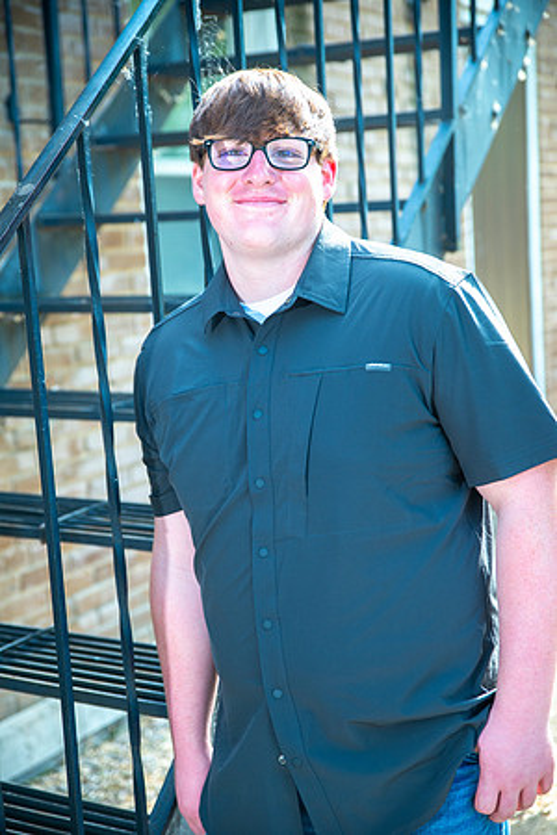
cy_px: 418
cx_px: 278
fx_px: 1346
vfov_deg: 34.5
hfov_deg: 23.4
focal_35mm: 58
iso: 320
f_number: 3.2
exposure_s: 1/160
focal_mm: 58
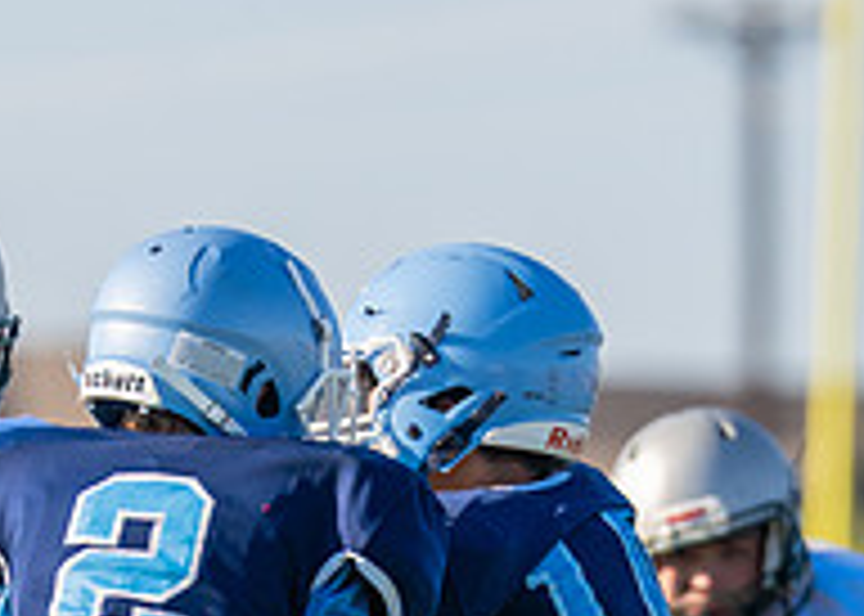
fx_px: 21979
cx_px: 421
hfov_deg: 2.3
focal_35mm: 896
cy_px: 906
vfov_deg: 1.6
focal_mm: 200
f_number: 2.8
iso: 250
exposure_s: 1/4000
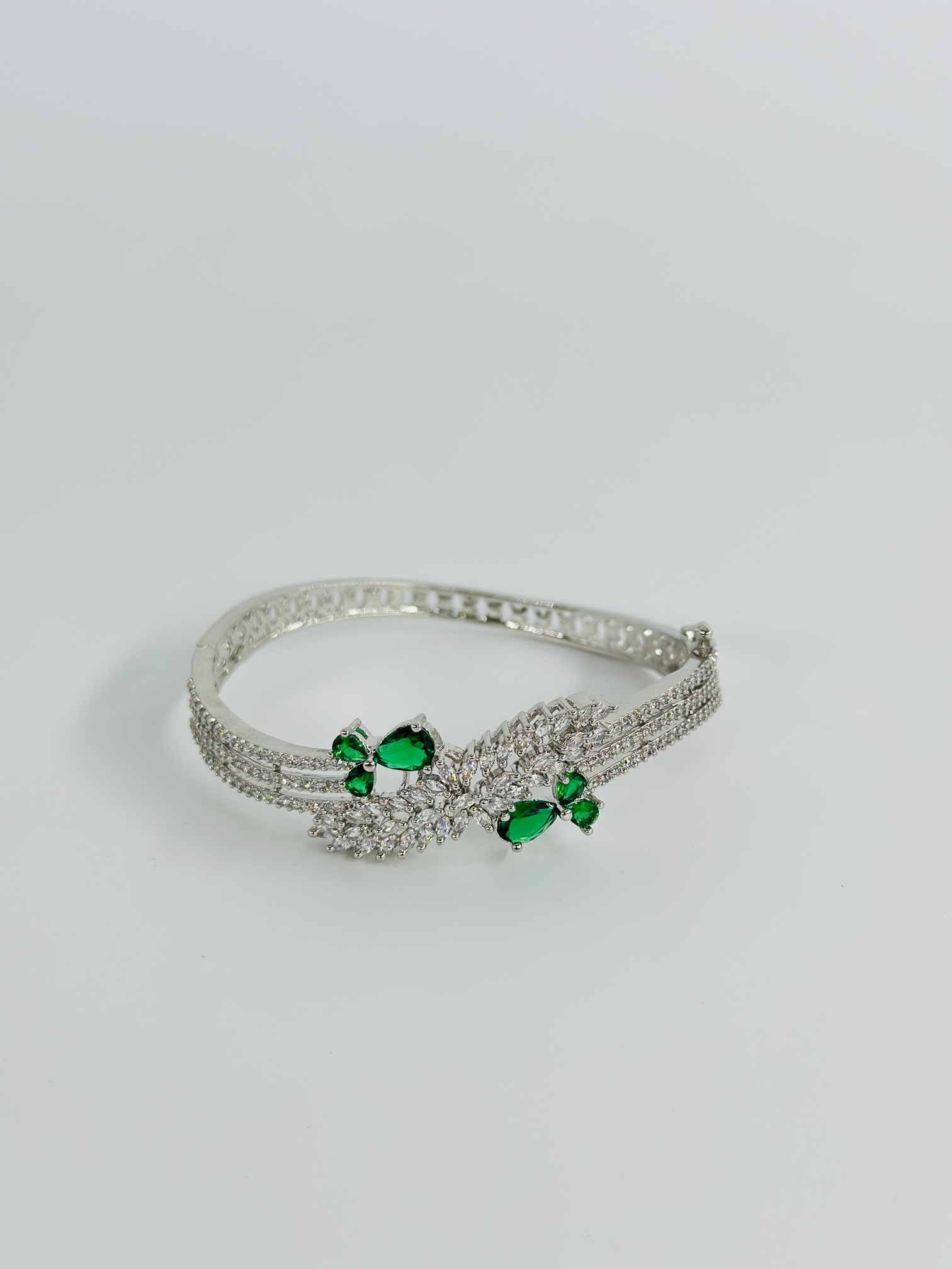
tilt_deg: -26.6
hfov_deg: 30.3
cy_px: 634
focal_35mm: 48
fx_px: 1760
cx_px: 476
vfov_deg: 39.7
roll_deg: -0.3
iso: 80
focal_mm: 6.86
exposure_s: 1/1916
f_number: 1.78
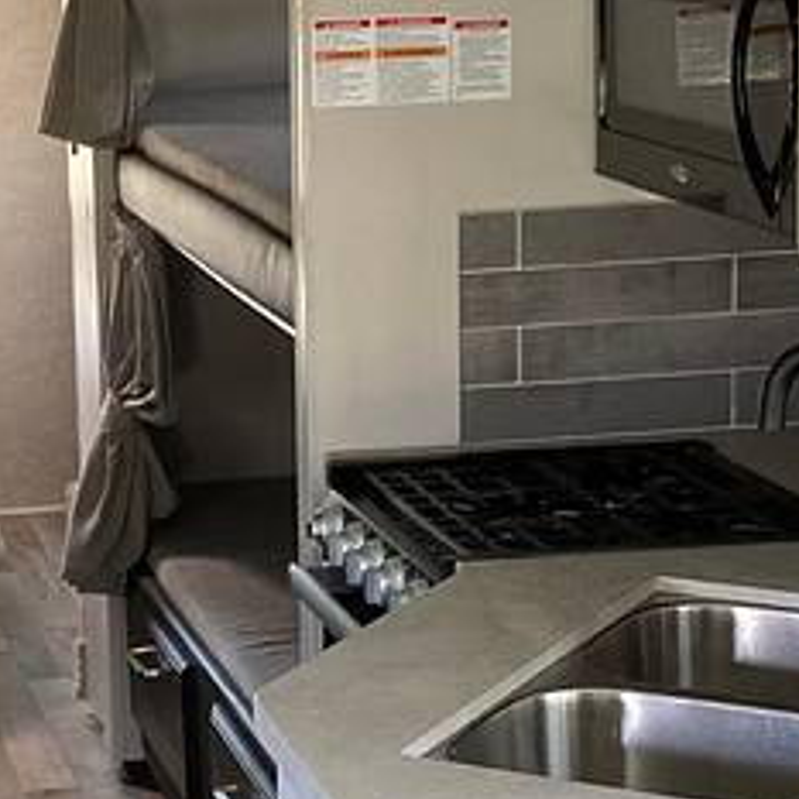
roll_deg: -0.6
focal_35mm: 106
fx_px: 2768
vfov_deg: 16.4
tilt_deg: -10.2
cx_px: 141
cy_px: 432
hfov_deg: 16.3
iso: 125
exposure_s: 1/60
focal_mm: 3.99
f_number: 1.8
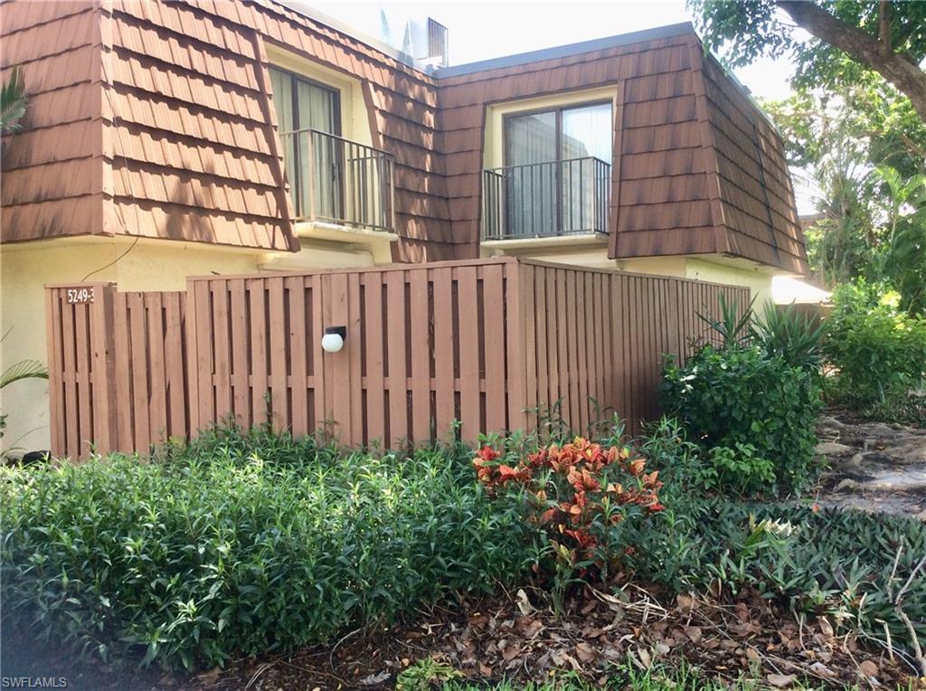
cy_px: 346
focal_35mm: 32
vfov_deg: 44.0
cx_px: 463
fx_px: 854
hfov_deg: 56.9
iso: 32
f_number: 2.4
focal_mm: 3.3
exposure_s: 1/154
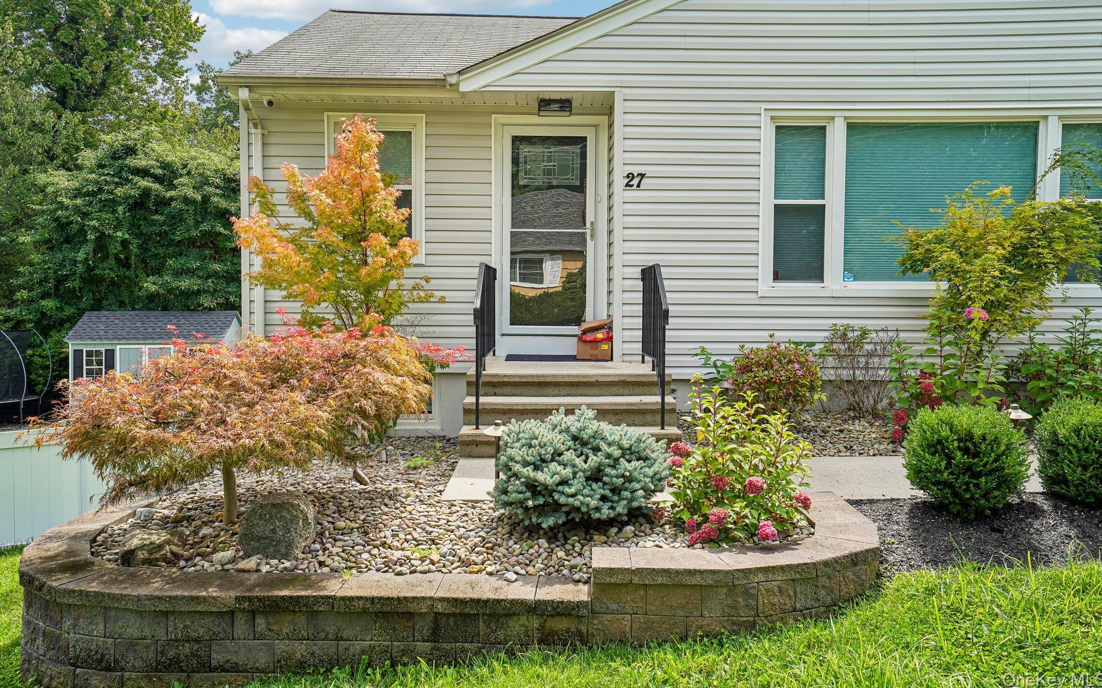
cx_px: 555
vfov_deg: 40.6
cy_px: 321
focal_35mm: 31
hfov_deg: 61.2
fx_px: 931
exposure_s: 1/250
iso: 100
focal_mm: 30
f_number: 8
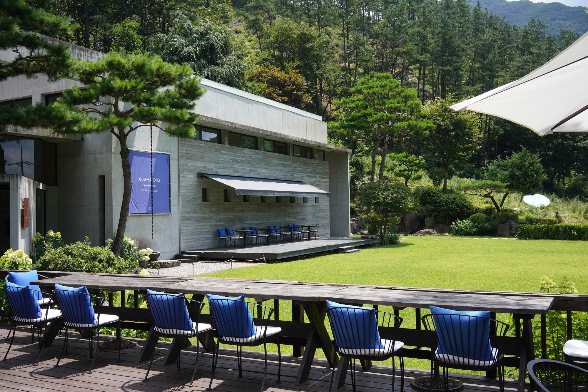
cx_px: 294
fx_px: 572
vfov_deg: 37.9
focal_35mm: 35
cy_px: 196
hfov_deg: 54.4
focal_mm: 35
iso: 200
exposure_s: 1/100
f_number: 13
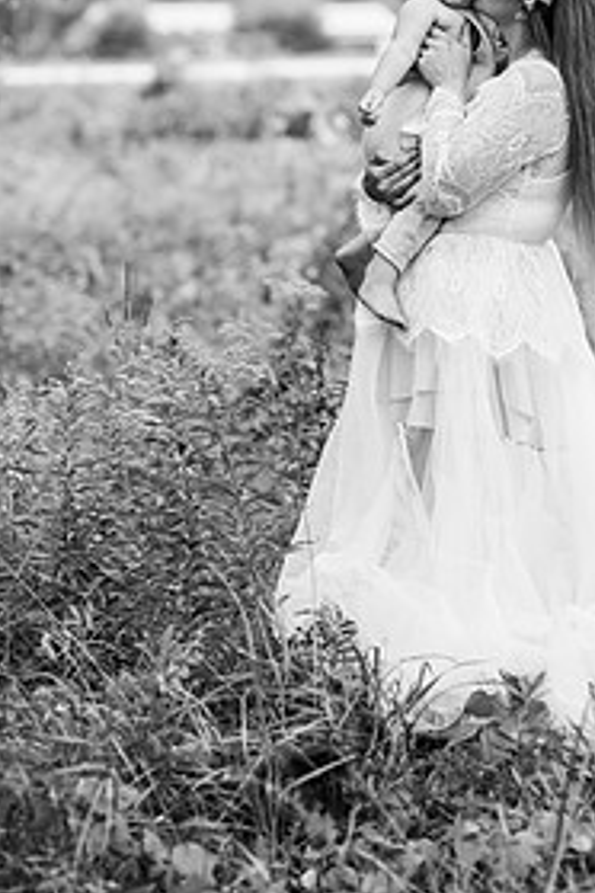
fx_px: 3396
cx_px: 361
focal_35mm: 137
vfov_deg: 14.9
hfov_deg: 10.0
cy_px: 269
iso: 320
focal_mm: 85
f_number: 2.8
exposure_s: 1/1600
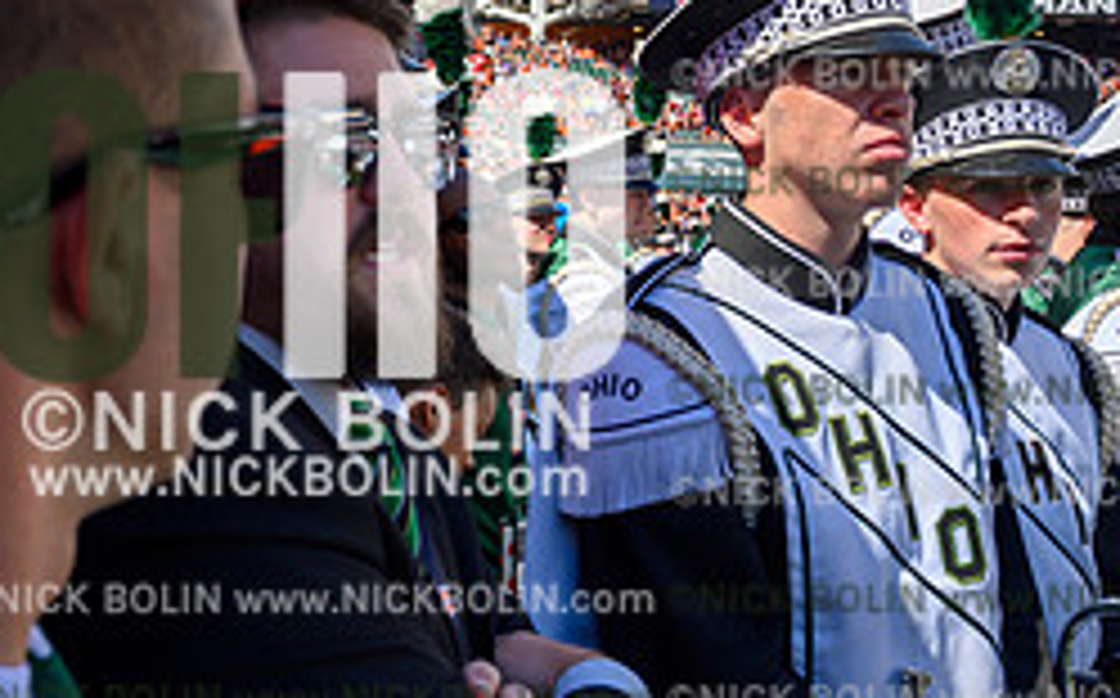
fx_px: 1738
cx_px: 306
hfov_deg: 35.1
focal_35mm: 57
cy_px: 284
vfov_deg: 22.7
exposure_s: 1/640
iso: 100
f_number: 5.6
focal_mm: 24
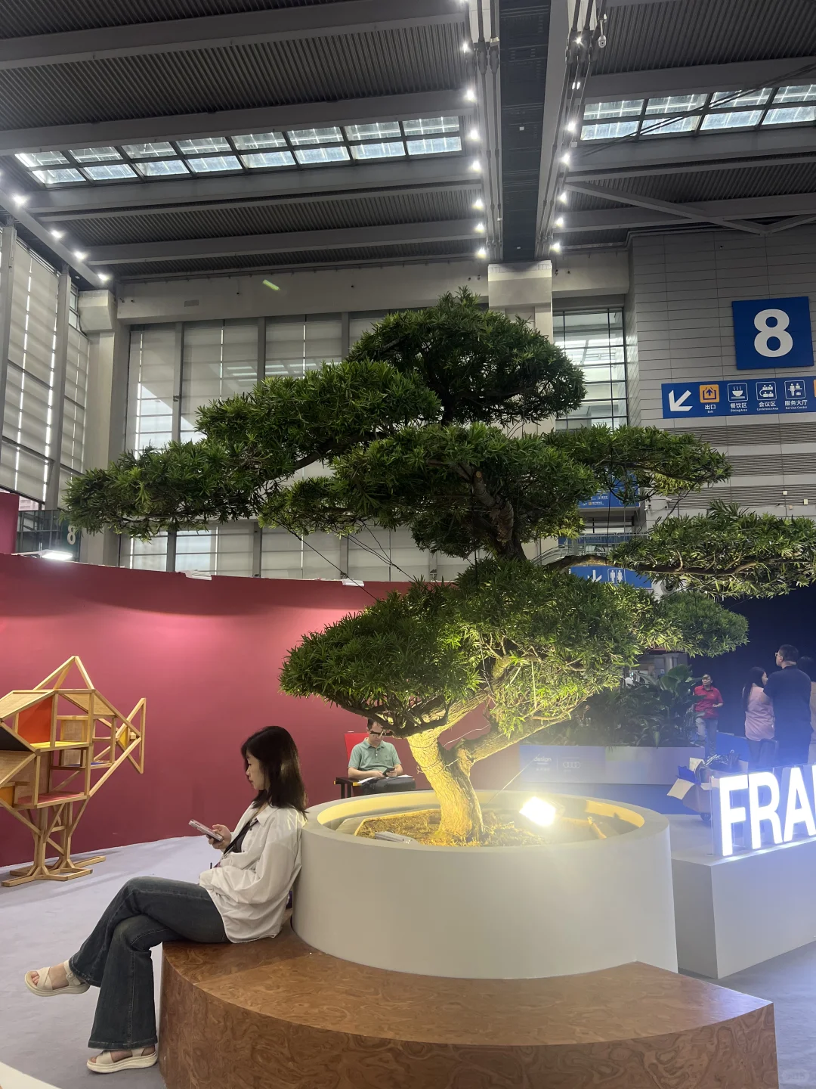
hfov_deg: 53.1
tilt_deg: +8.8
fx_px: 817
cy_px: 544
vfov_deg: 67.3
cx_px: 408
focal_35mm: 26
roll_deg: +0.2
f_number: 1.5
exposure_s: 1/100
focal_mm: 5.7
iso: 80
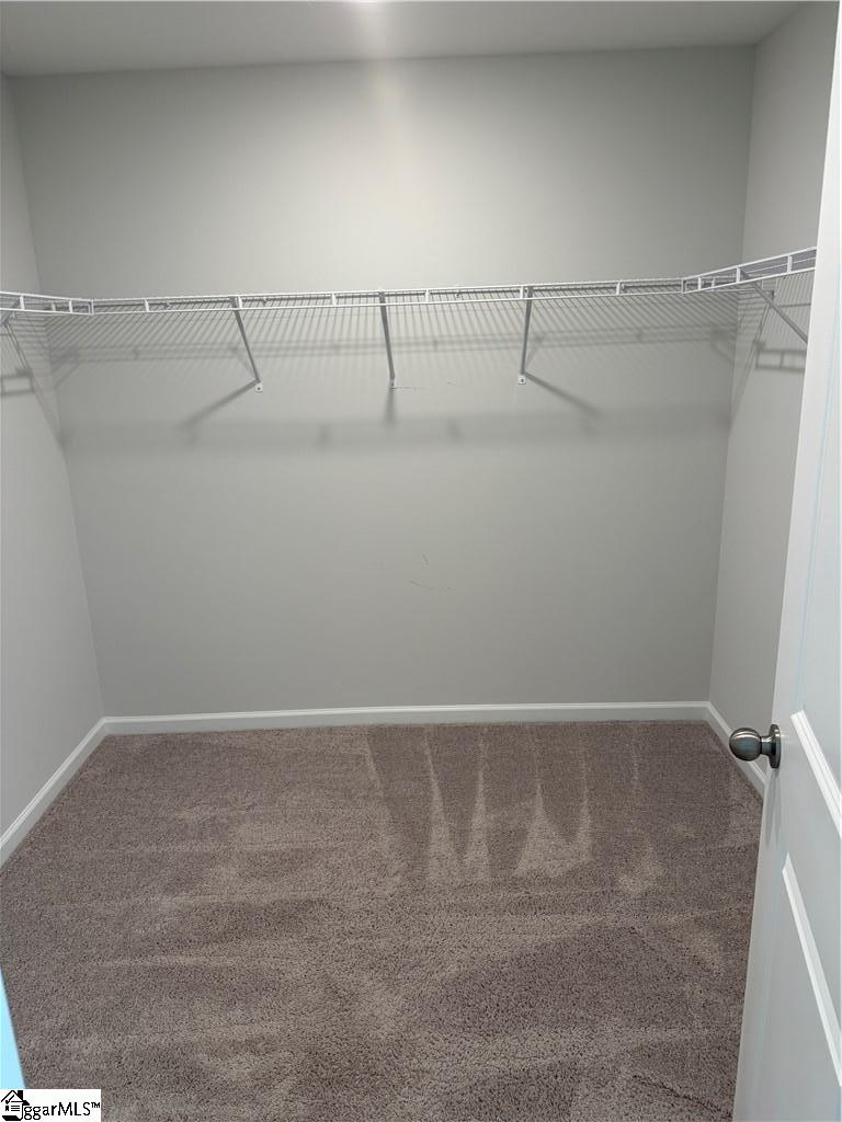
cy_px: 561
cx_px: 421
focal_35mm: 24
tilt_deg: -17.2
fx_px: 778
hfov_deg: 56.8
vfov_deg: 71.6
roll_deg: +2.7
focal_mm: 6.76
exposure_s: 1/120
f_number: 1.78
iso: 160
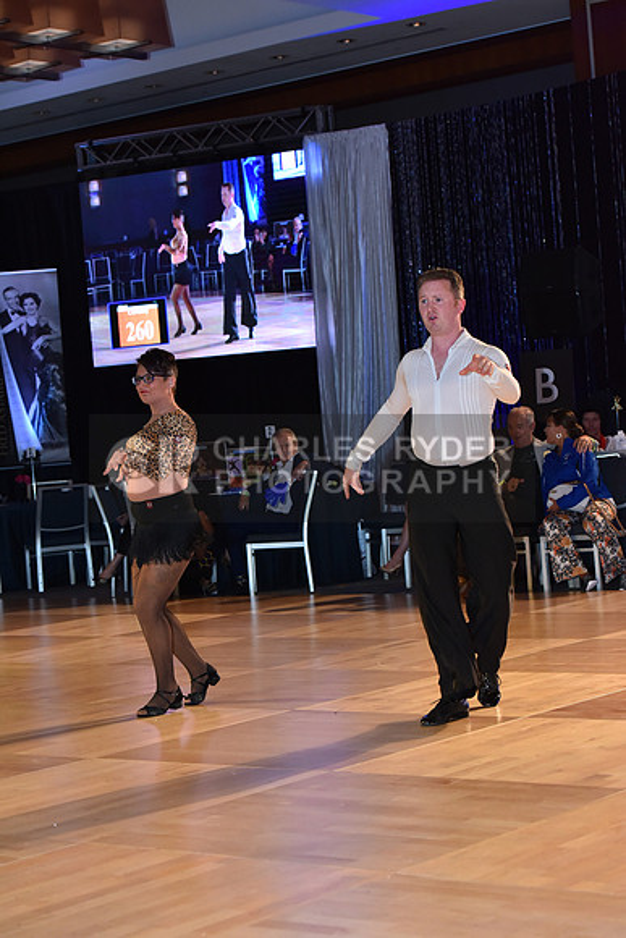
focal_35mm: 80
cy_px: 469
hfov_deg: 17.1
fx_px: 2085
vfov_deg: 25.4
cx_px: 313
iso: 2000
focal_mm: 80
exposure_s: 1/250
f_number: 5
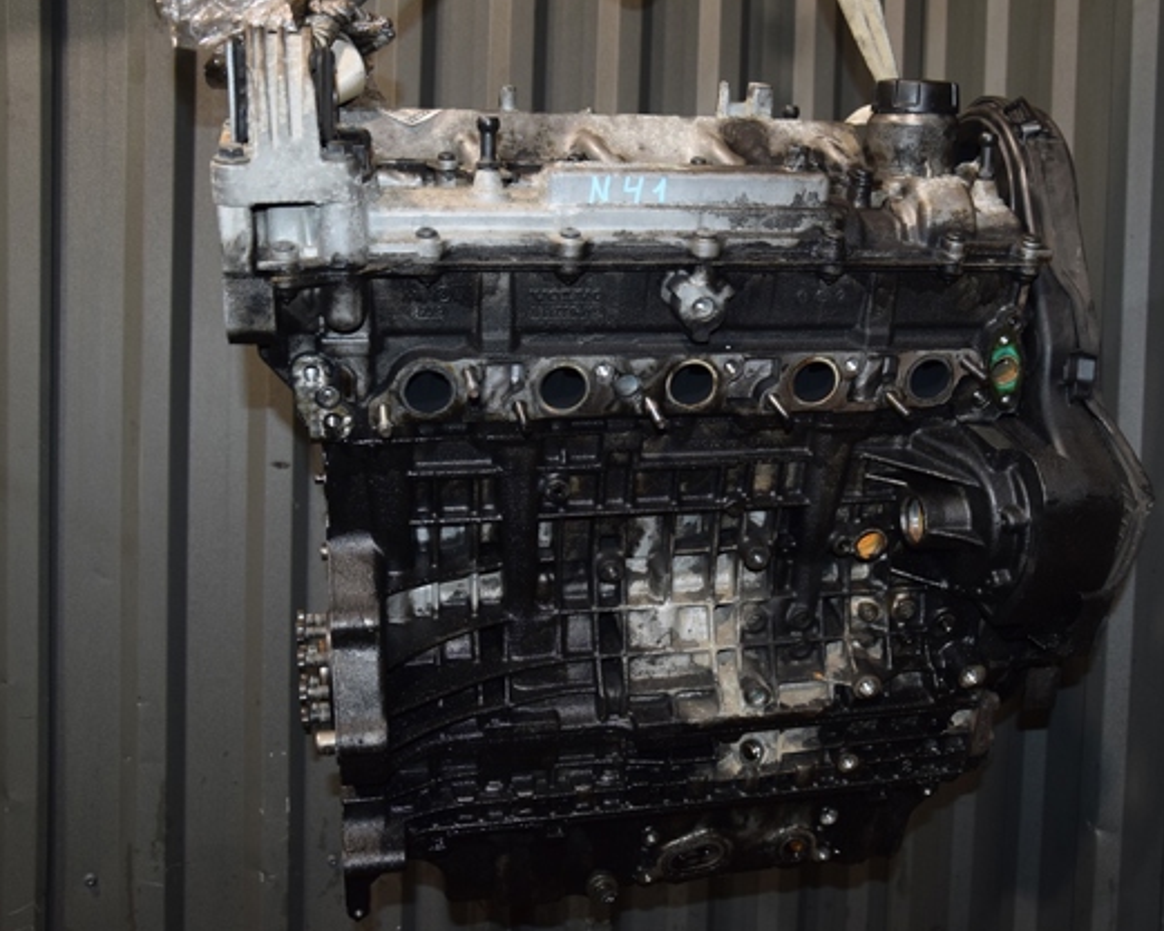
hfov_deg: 47.8
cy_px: 473
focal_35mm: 38
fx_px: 1309
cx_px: 672
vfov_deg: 39.2
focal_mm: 22
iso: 800
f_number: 5
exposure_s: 1/60
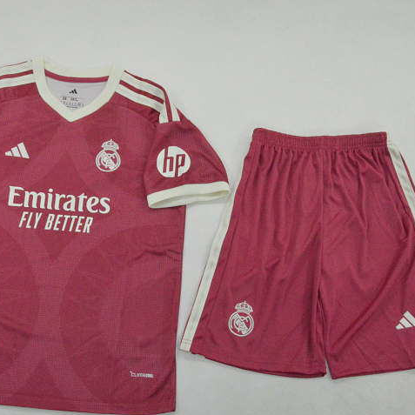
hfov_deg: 36.0
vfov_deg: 36.0
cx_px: 171
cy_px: 231
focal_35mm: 47
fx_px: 637
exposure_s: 1/200
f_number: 25
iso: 6400
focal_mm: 22
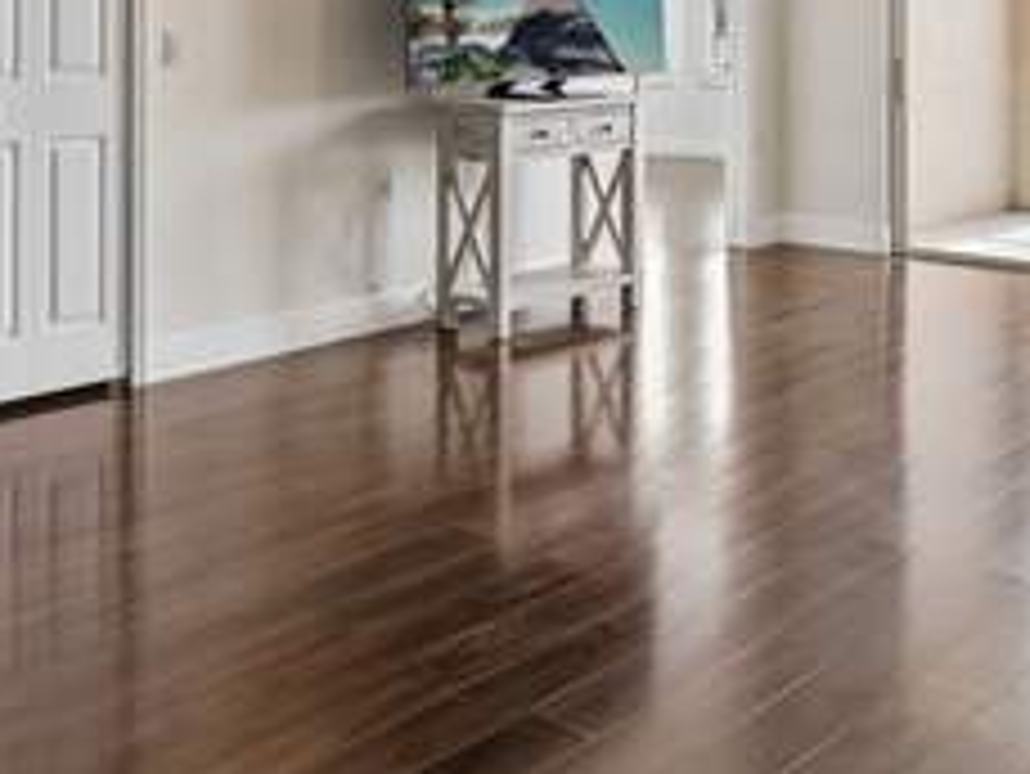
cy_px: -4
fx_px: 1399
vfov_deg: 28.9
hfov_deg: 39.8
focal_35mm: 47
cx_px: 315
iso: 400
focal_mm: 14
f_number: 8
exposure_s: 1/40
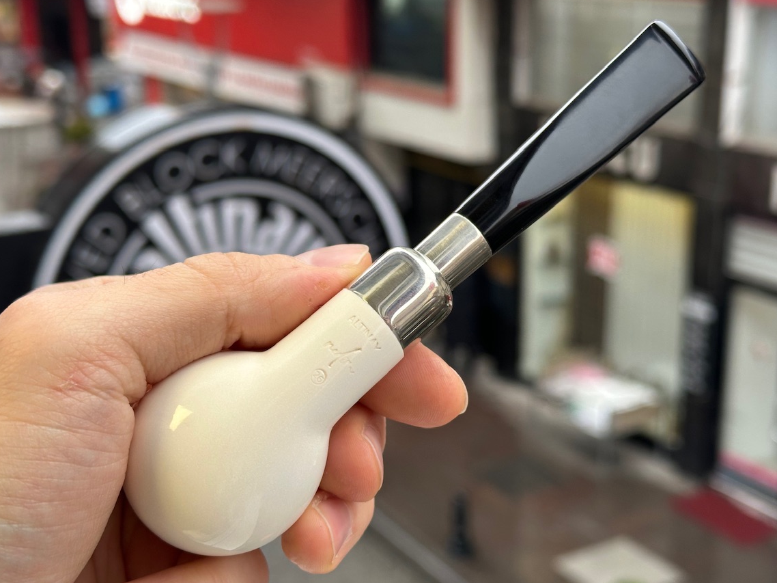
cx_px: 390
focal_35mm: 54
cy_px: 286
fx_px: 1212
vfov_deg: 27.0
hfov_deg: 35.6
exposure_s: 1/116
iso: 80
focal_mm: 6.86
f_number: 1.78
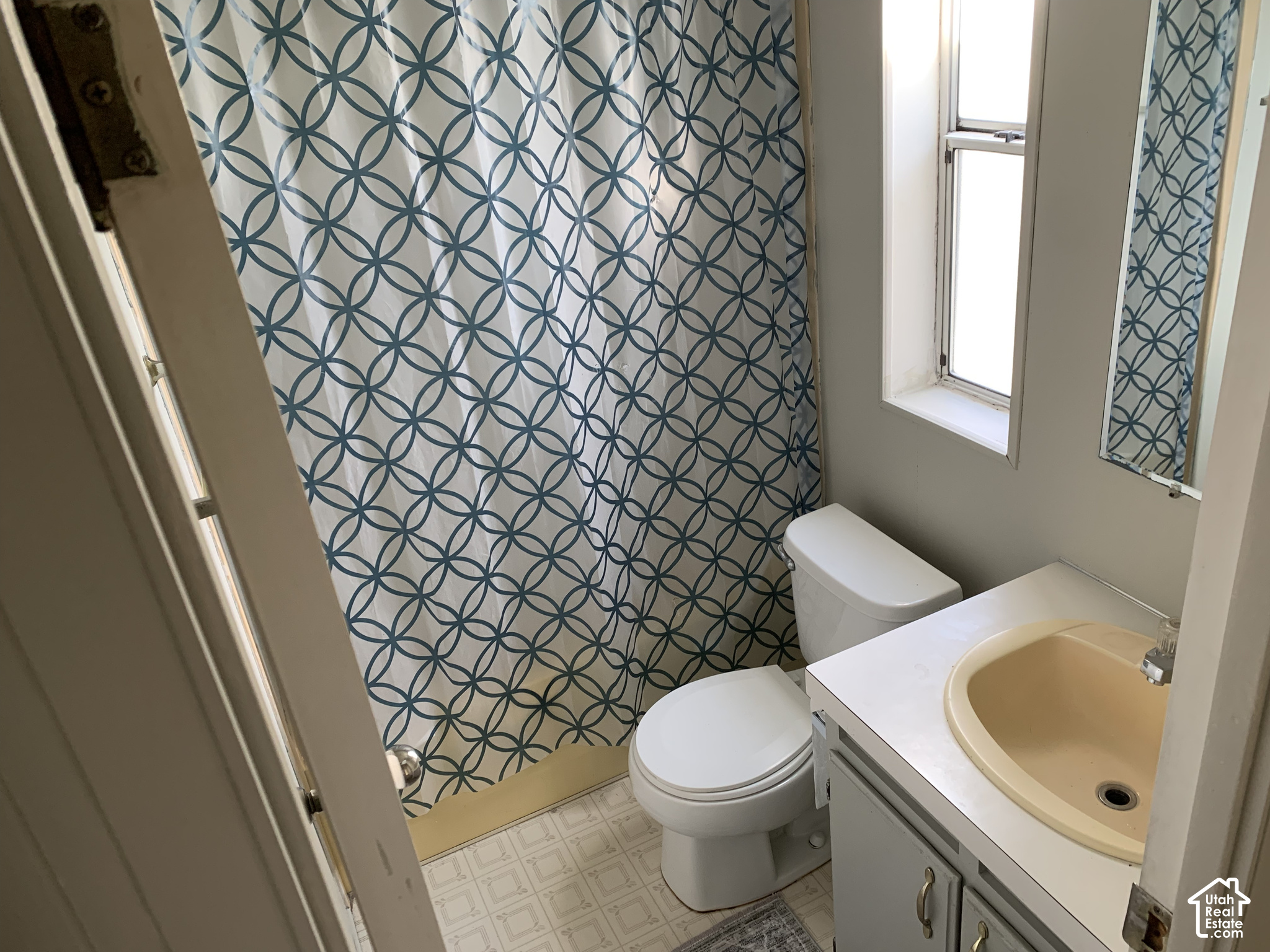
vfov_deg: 53.1
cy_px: 476
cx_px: 635
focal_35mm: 26
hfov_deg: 67.3
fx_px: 954
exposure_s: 1/82
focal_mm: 4.25
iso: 100
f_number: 1.8
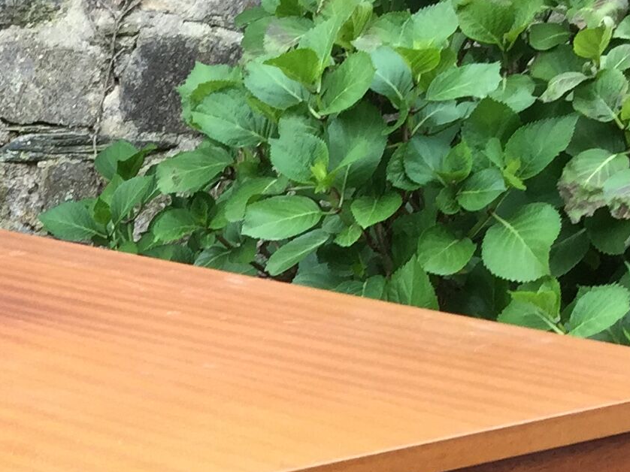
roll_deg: -0.1
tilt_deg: -25.2
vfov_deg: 11.9
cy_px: 882
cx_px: -218
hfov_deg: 16.4
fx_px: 2056
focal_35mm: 113
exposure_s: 1/100
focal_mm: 4.15
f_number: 2.2
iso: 40
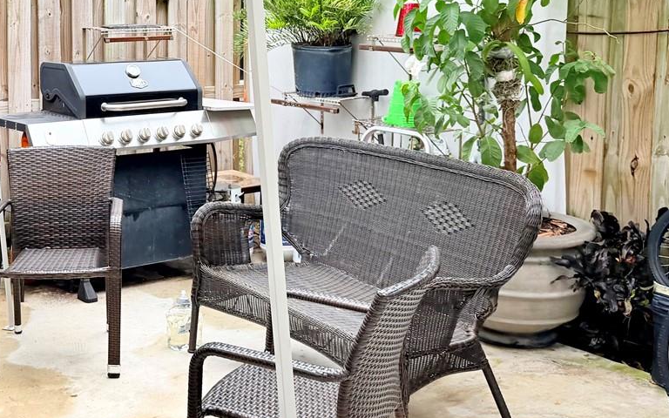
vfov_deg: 24.0
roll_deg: +0.5
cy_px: 72
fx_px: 966
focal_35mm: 53
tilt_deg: -5.0
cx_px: 129
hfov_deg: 36.8
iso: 100
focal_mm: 6.76
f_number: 1.78
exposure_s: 1/1437
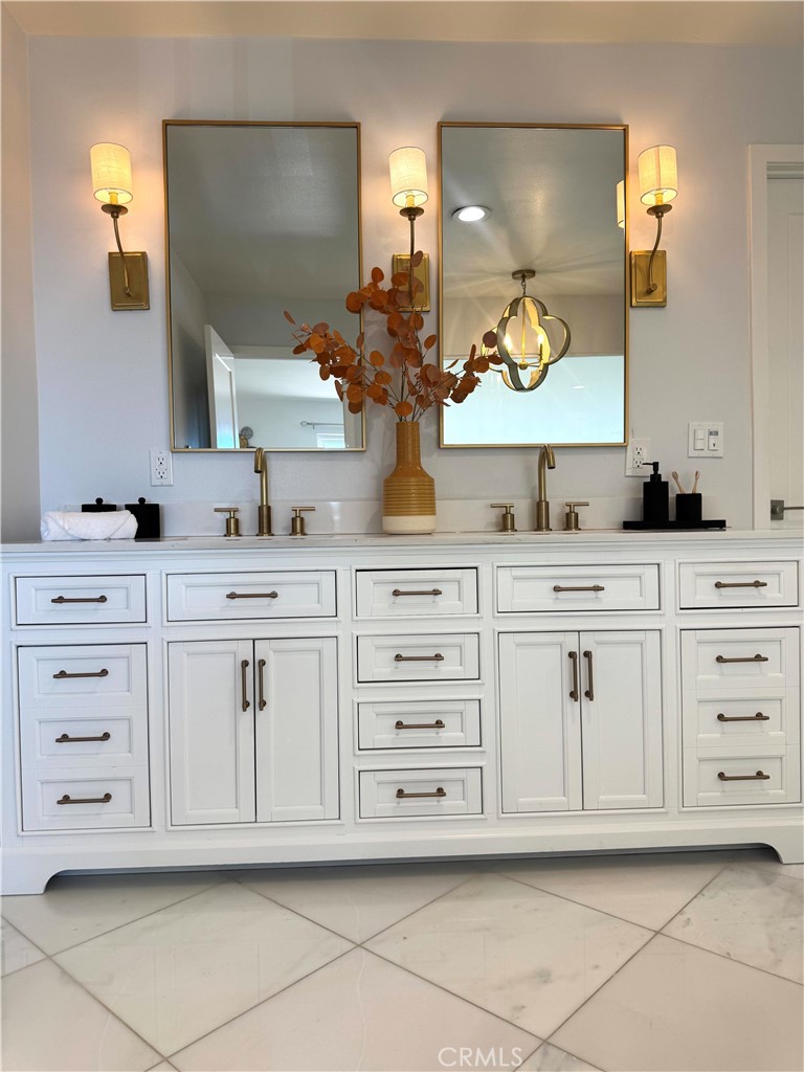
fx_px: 743
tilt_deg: -1.8
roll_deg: +0.9
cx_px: 402
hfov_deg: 56.8
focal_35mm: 24
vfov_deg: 71.6
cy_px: 536
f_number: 1.78
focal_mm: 6.76
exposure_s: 1/159
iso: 64
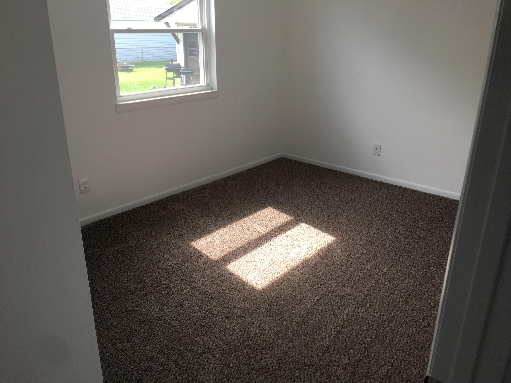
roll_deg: +0.0
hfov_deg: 61.7
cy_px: 192
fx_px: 428
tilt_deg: -18.1
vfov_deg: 48.2
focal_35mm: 29
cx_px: 256
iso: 40
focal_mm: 4.15
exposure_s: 1/120
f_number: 2.2
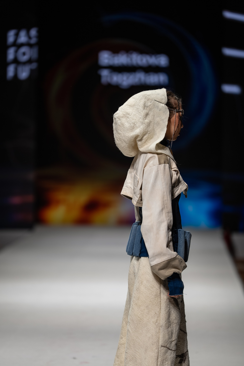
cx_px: 122
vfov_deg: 11.4
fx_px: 1837
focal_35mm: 181
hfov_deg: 7.6
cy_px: 183
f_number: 2.8
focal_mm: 180.7
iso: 200
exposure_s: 1/400
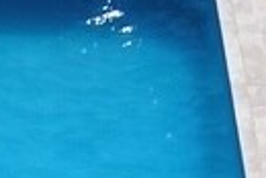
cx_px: -162
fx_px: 2722
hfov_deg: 5.5
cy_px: 628
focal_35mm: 368
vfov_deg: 3.6
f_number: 1.9
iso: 105
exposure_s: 1/1792
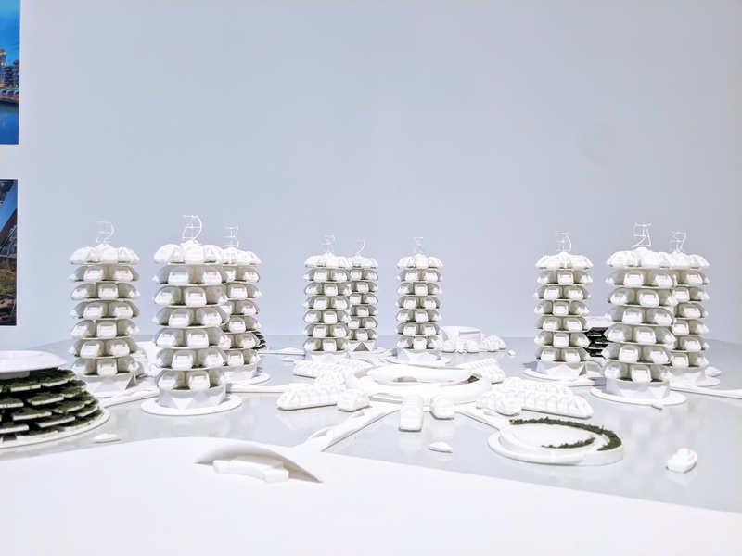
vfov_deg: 51.4
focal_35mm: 27
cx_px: 371
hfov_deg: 65.3
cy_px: 278
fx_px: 579
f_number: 1.8
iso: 126
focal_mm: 4.44
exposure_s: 1/99.9
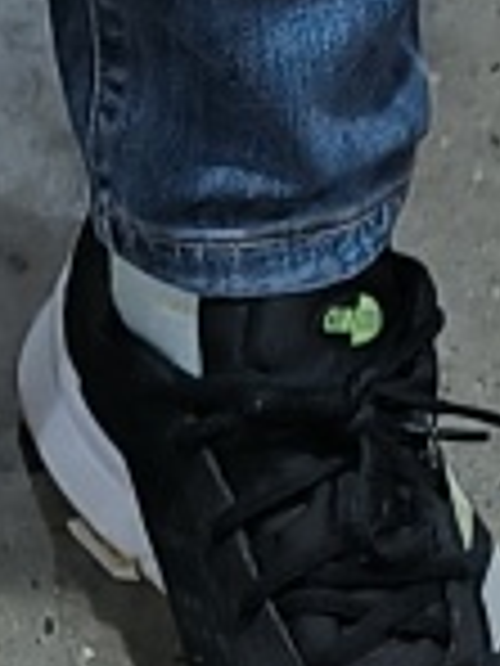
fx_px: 3755
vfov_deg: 8.8
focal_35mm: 195
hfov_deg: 7.6
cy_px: 1811
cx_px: -50
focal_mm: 5.52
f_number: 1.9
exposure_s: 1/60
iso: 4349
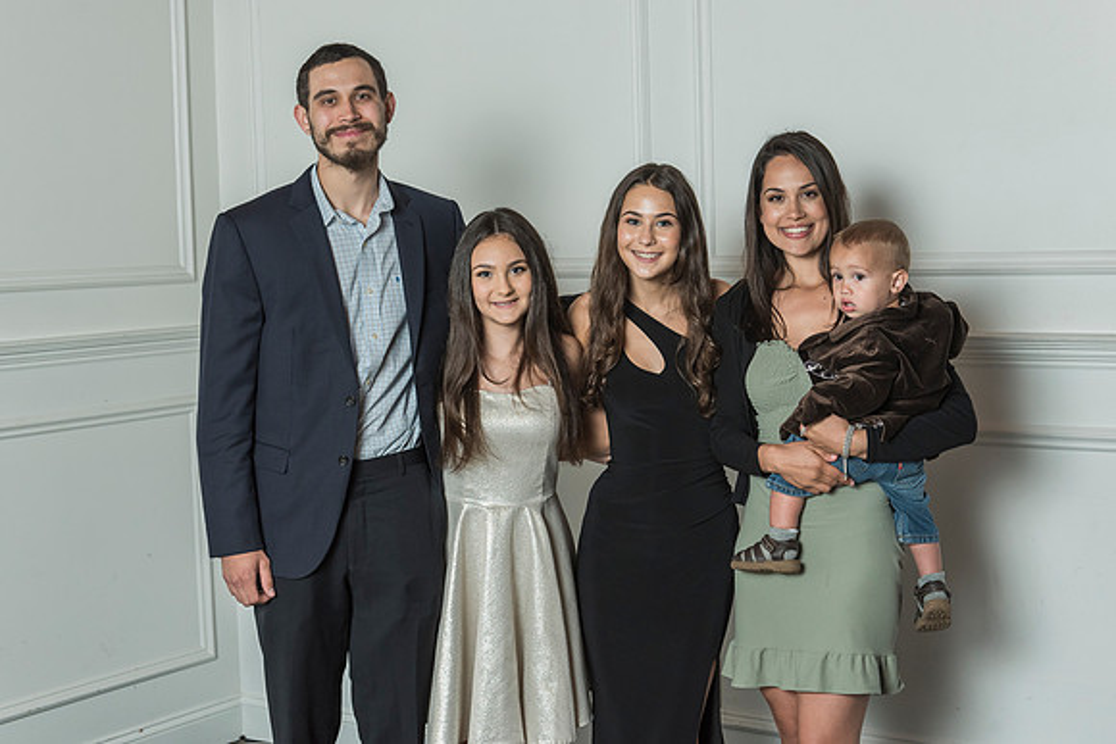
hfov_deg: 35.1
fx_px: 1764
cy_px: 356
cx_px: 549
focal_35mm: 57
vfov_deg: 23.8
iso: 1250
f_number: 6.3
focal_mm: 52
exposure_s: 1/125
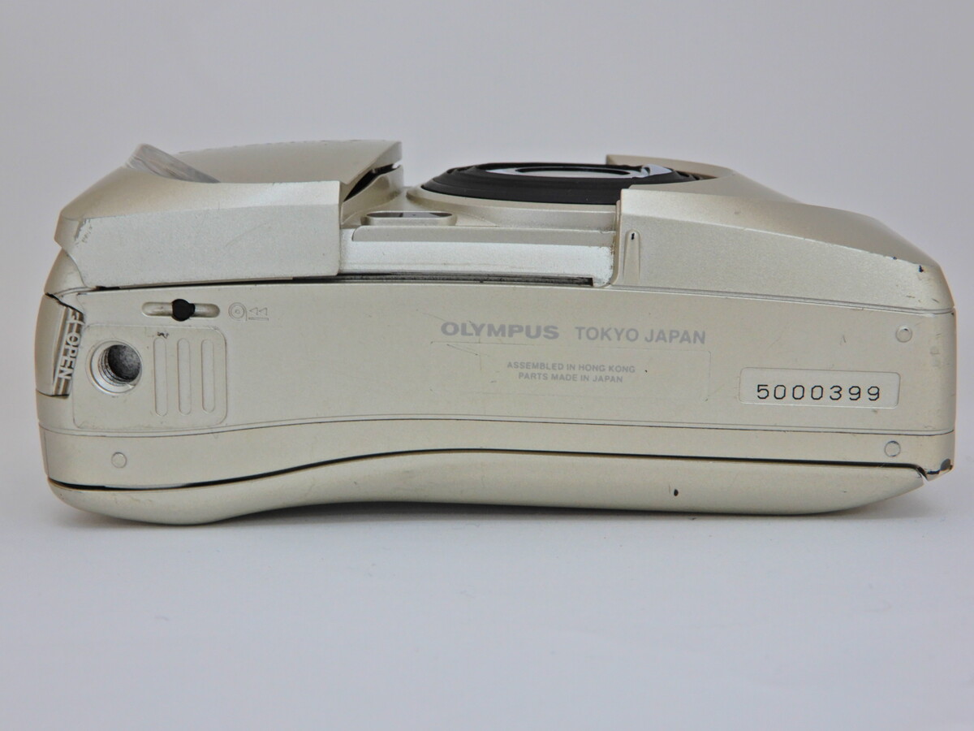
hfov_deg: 42.1
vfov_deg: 32.2
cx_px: 487
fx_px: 1266
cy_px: 366
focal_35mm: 45
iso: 80
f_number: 4
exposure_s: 1/30
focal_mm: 8
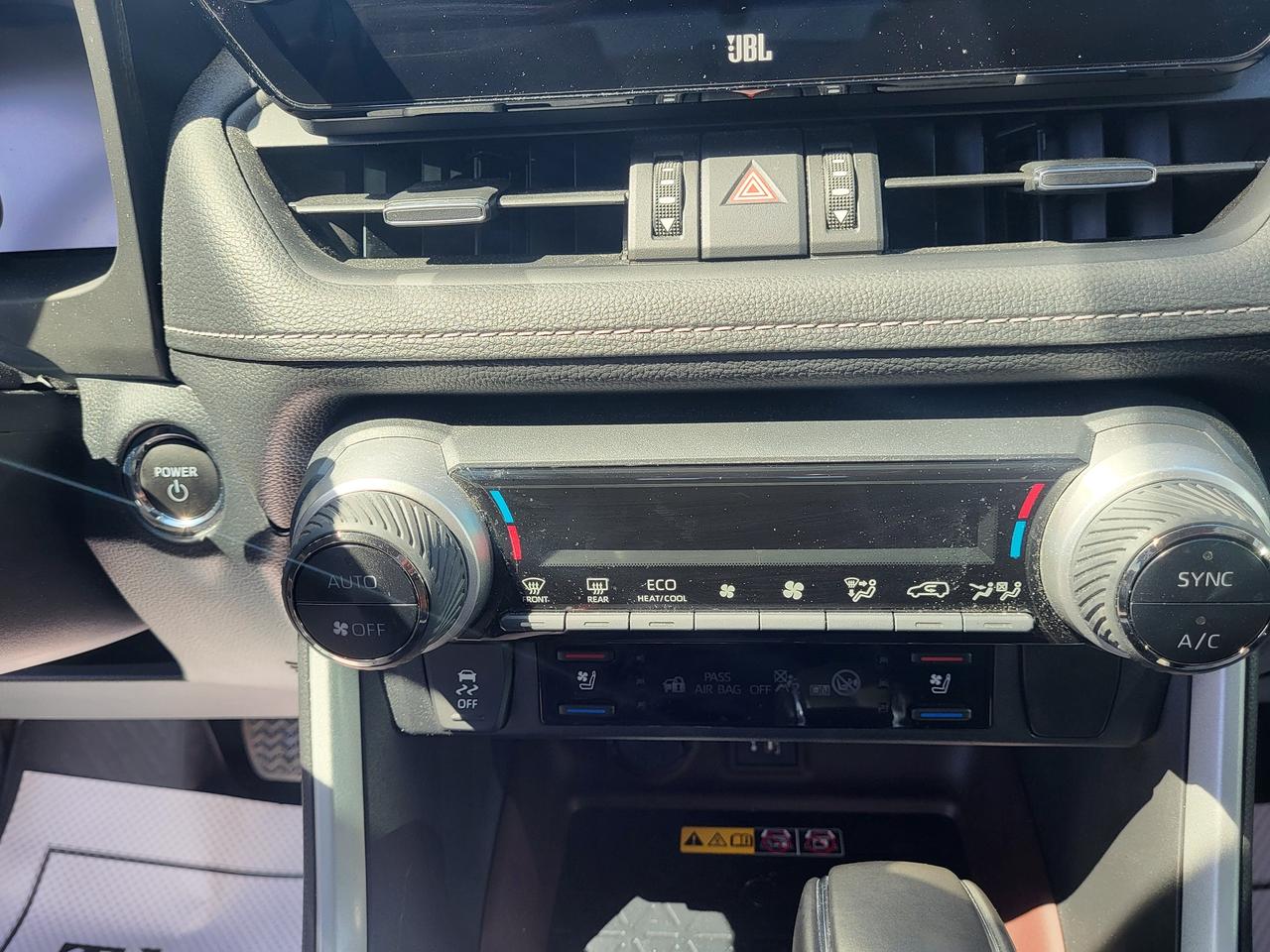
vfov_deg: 53.1
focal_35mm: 26
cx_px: 635
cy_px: 476
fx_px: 954
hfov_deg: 67.3
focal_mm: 5.4
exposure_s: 1/186
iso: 40
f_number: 1.8
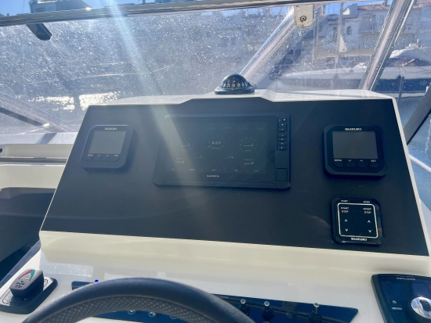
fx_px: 324
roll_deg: +1.7
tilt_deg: -16.5
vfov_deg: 53.1
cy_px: 162
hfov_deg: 67.3
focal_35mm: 26
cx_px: 216
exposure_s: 1/3077
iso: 50
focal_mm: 5.7
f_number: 1.5
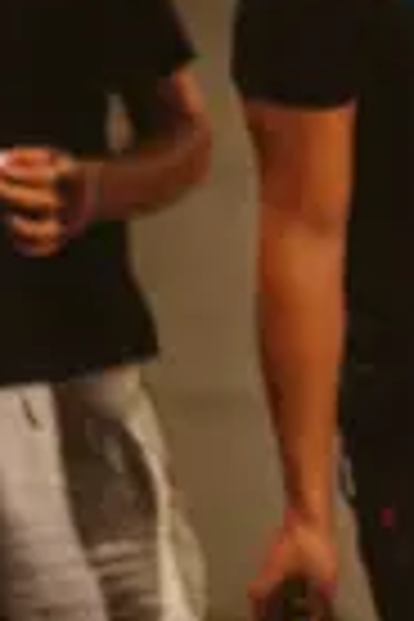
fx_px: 3001
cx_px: 680
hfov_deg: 7.7
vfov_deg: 11.8
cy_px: 112
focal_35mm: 174
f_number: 1.8
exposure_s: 1/320
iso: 4000
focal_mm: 50
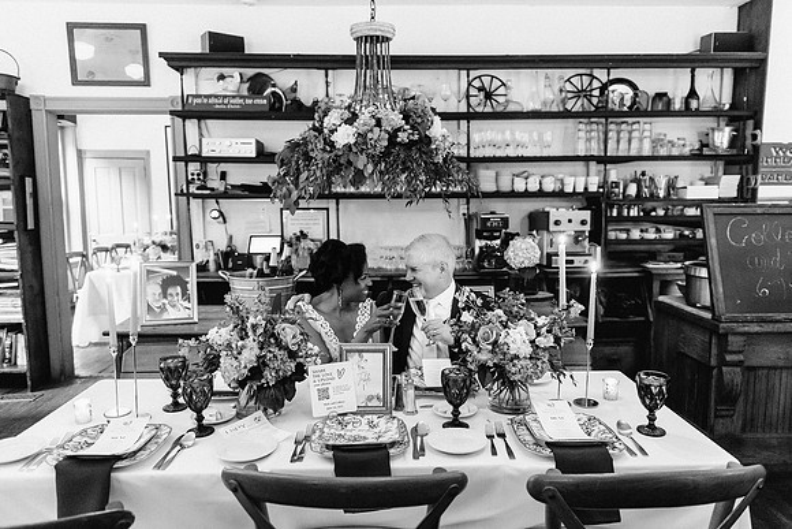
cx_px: 395
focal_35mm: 26
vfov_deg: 50.4
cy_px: 260
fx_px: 562
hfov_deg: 70.4
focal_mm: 24
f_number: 2.8
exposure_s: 1/50
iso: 4000
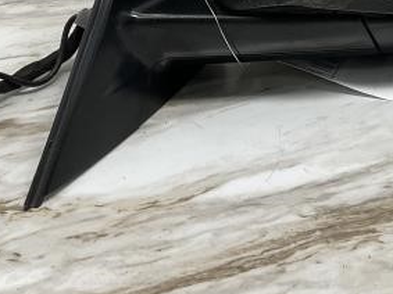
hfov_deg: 23.6
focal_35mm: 82
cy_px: -54
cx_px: 294
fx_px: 931
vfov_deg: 17.2
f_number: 1.8
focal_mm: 3
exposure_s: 1/397
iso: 25
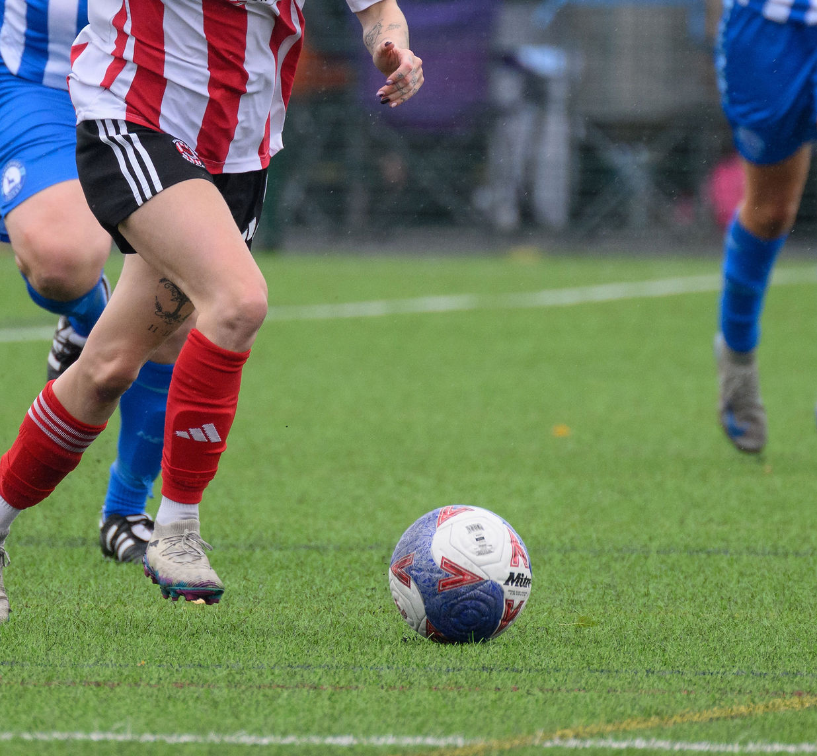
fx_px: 32391
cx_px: 263
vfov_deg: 1.3
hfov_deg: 1.4
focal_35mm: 1259
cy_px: 207
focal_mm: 400
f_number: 5.6
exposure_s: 1/1250
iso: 1000
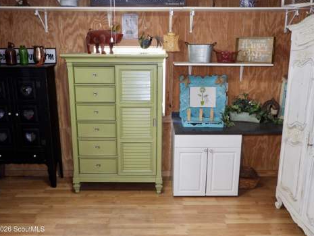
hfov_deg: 55.3
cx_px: 153
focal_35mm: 33
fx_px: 299
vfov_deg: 43.0
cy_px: 118
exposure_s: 1/6
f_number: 3.2
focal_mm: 5.8
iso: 400
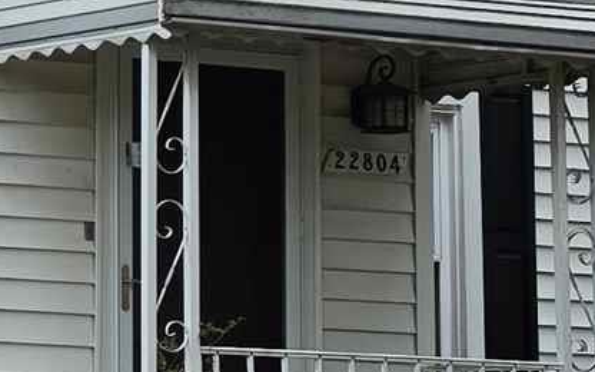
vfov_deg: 7.3
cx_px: -646
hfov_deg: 10.6
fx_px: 2919
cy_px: 107
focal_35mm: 180
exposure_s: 1/6571
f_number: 1.4
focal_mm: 6.5
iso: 64
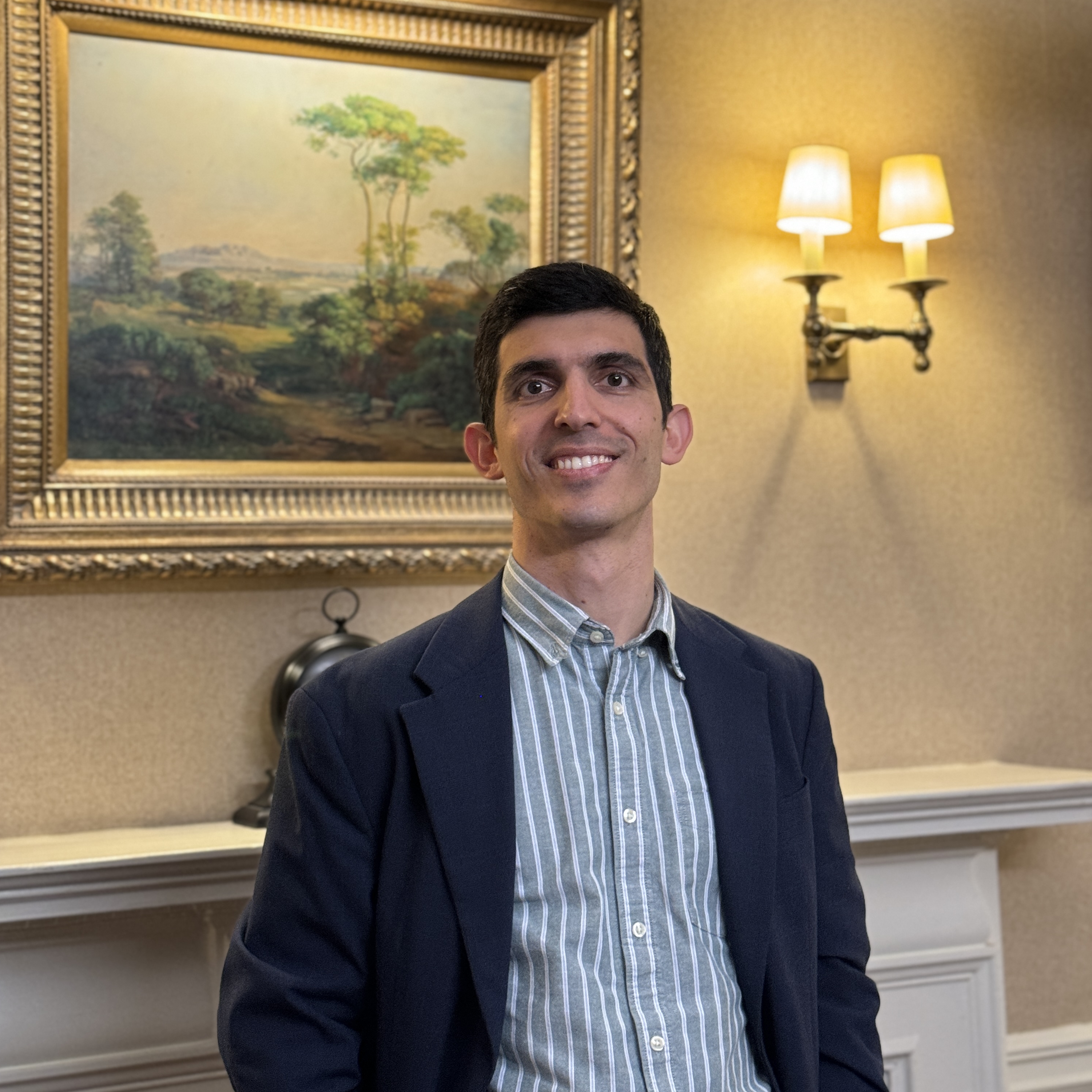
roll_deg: +1.3
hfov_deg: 30.0
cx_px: 545
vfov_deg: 30.0
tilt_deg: +4.6
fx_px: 2034
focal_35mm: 57
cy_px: 491
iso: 250
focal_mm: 6.76
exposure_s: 1/60
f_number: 1.78
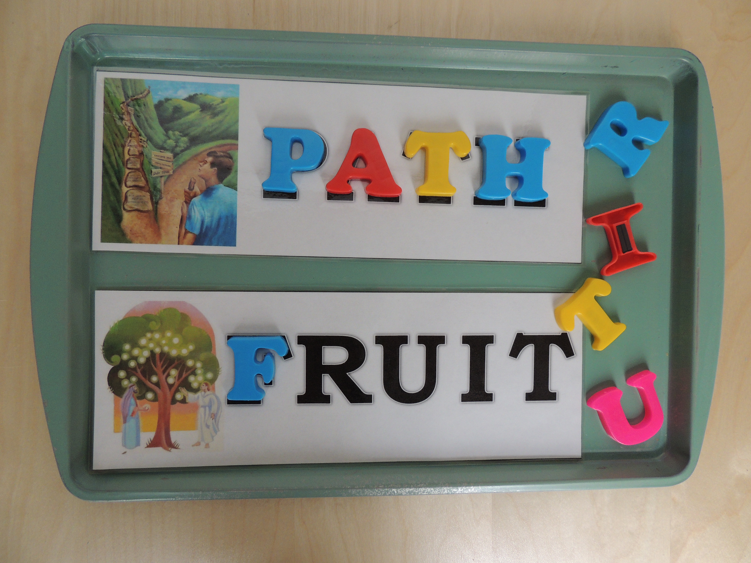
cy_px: 282
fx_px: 521
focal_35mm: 24
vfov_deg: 56.8
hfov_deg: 71.6
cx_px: 376
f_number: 3
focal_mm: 4.3
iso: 320
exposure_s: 1/15
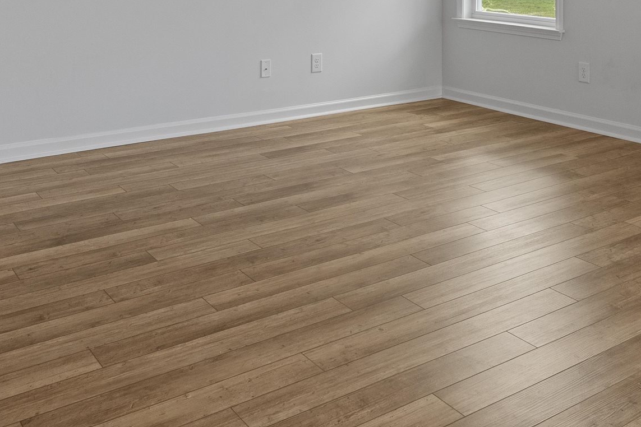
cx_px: 355
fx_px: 766
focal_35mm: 43
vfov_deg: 27.5
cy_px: -83
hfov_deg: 45.4
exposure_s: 1/15
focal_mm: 16
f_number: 8
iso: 640
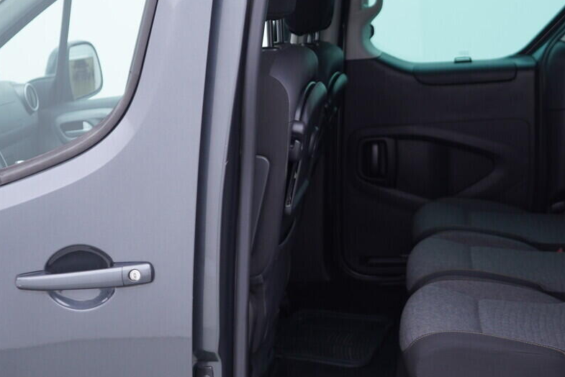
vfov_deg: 20.6
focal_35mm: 66
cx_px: 399
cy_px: 186
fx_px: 1036
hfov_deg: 30.2
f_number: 2.8
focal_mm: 24
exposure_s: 1/40
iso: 125
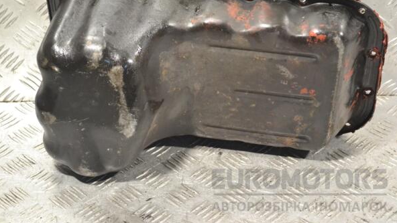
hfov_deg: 24.3
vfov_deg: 13.8
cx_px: 199
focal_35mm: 88
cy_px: 90
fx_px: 921
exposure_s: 1/160
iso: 3200
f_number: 5.6
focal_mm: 55
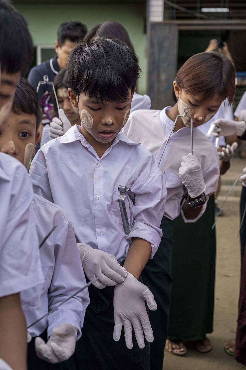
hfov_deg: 28.1
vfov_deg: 41.1
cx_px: 123
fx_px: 492
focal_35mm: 48
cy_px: 185
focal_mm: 48
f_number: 4.5
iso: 720
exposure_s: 1/2000
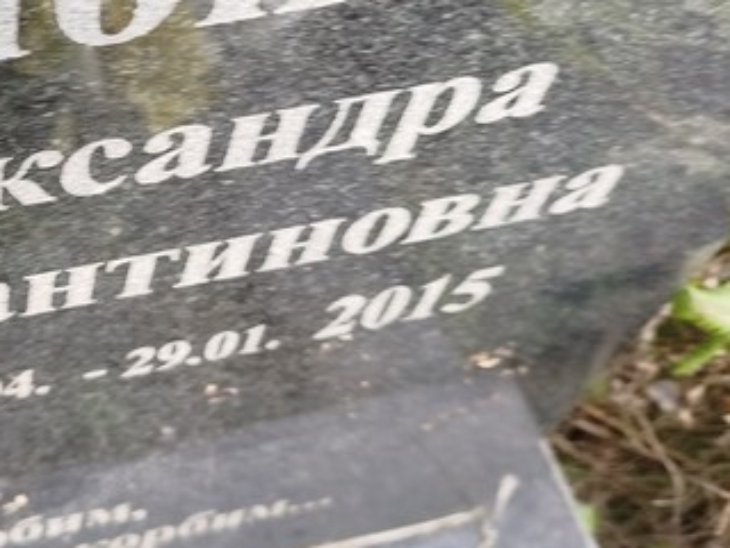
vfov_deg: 24.2
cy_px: 153
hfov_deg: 29.4
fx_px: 1265
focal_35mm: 60
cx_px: -48
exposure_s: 1/50
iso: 64
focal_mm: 5.31
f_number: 1.7
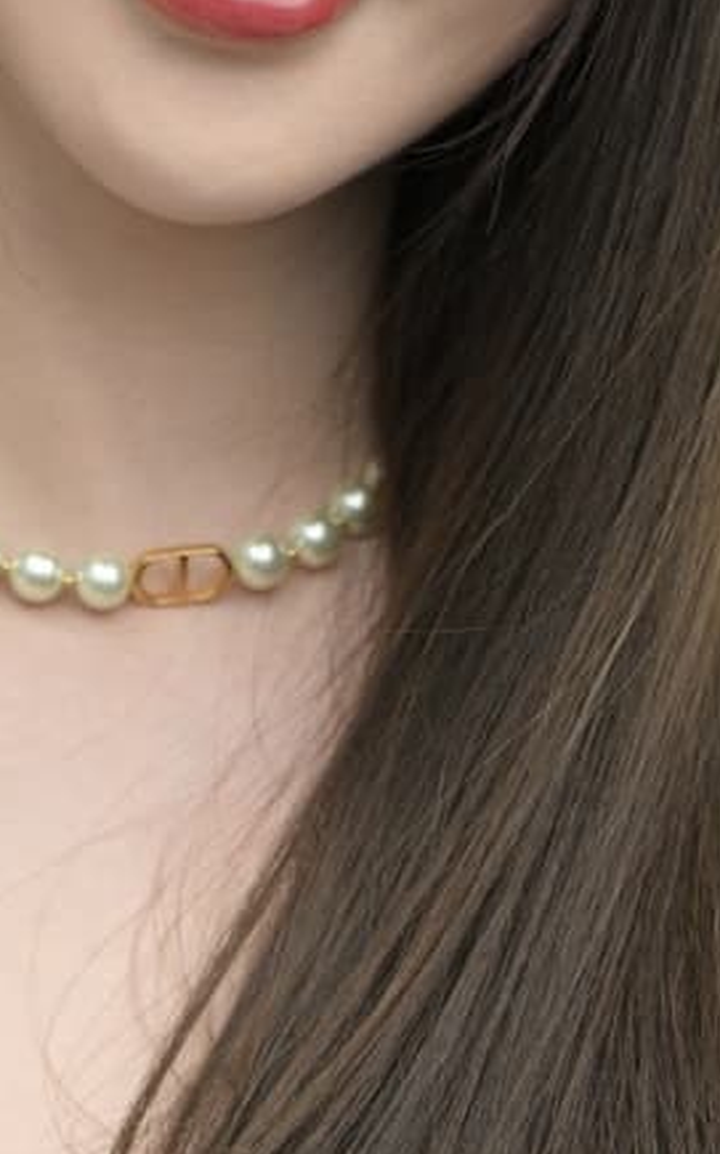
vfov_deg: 2.9
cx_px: 550
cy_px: 856
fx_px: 22557
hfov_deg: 1.8
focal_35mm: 718
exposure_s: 1/400
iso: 200
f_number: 4
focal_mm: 170
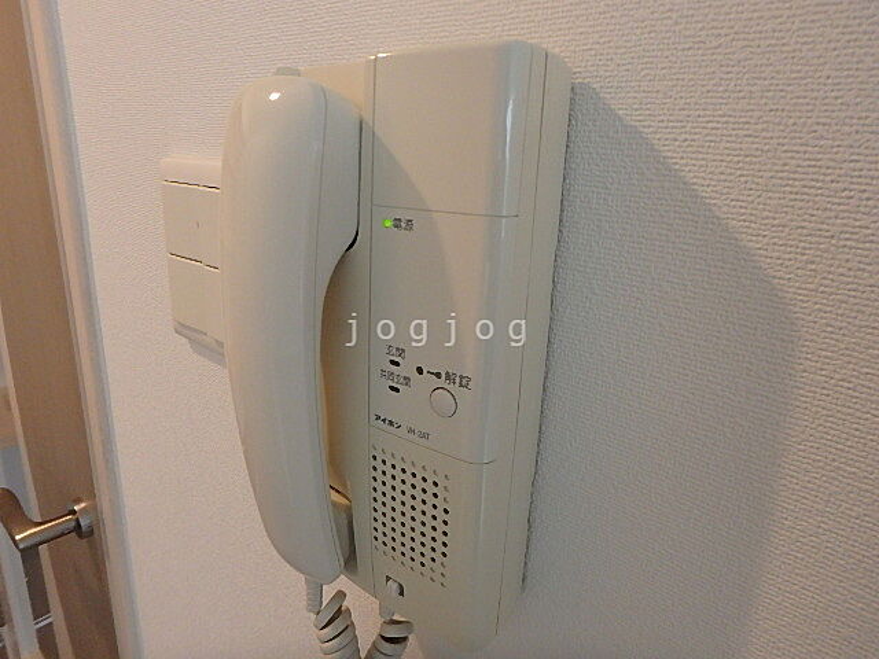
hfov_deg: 79.0
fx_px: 533
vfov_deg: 63.4
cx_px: 440
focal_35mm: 21
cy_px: 330
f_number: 3.5
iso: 500
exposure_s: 1/30
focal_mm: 3.7
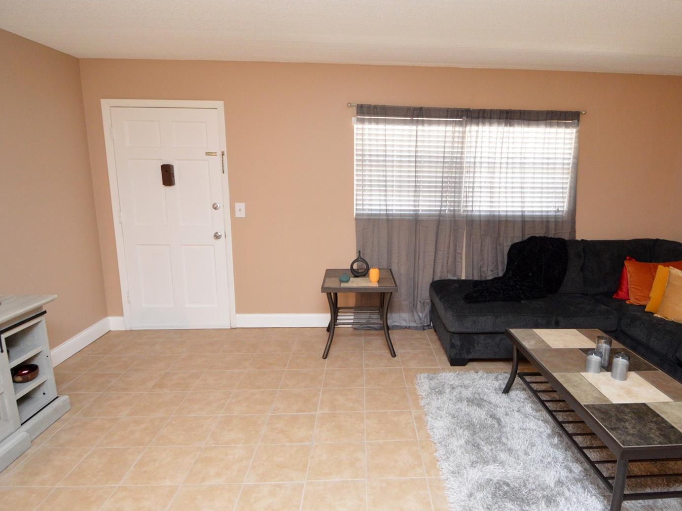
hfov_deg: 81.5
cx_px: 379
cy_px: 259
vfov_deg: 66.0
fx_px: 394
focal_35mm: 20
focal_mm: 12
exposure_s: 1/60
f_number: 4
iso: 2000
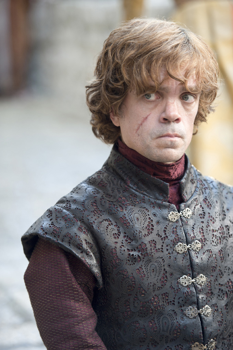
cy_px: 175
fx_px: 1361
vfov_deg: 14.7
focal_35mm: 140
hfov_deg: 9.8
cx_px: 116
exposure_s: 1/250
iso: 250
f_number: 2.8
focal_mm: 140
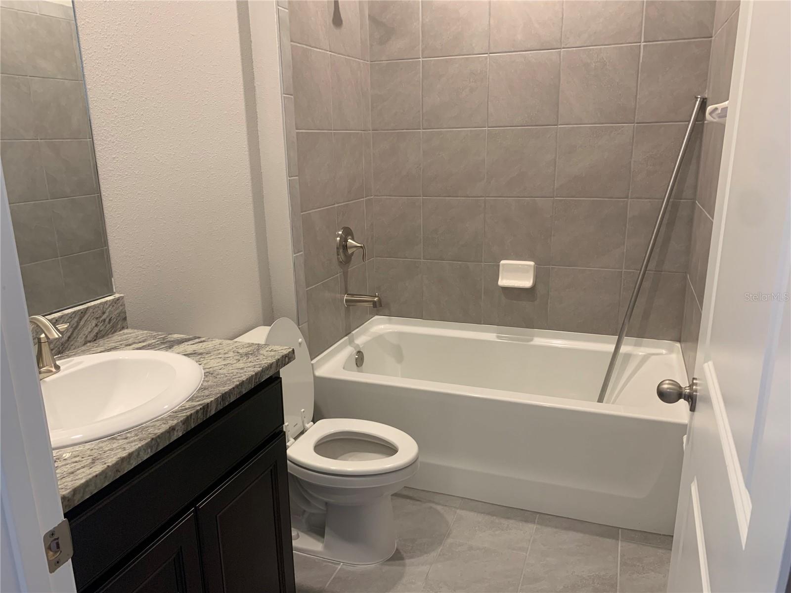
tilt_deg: -16.1
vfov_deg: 53.1
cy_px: 296
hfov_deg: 67.3
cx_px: 396
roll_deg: +1.4
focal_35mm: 26
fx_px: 594
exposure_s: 1/60
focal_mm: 4.25
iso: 125
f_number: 1.8
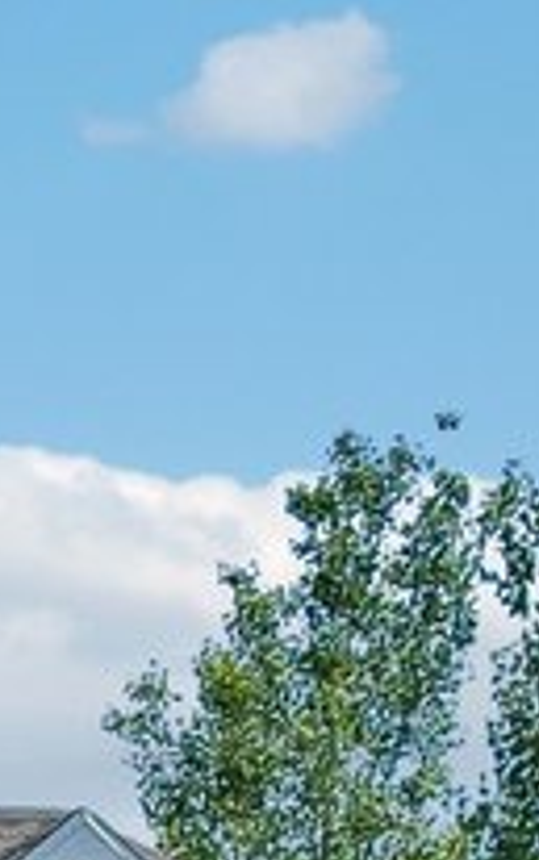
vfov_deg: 8.8
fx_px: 5234
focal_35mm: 223
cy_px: 1776
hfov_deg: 5.7
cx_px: -635
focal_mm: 8.4
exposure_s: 1/80
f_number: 2.8
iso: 100
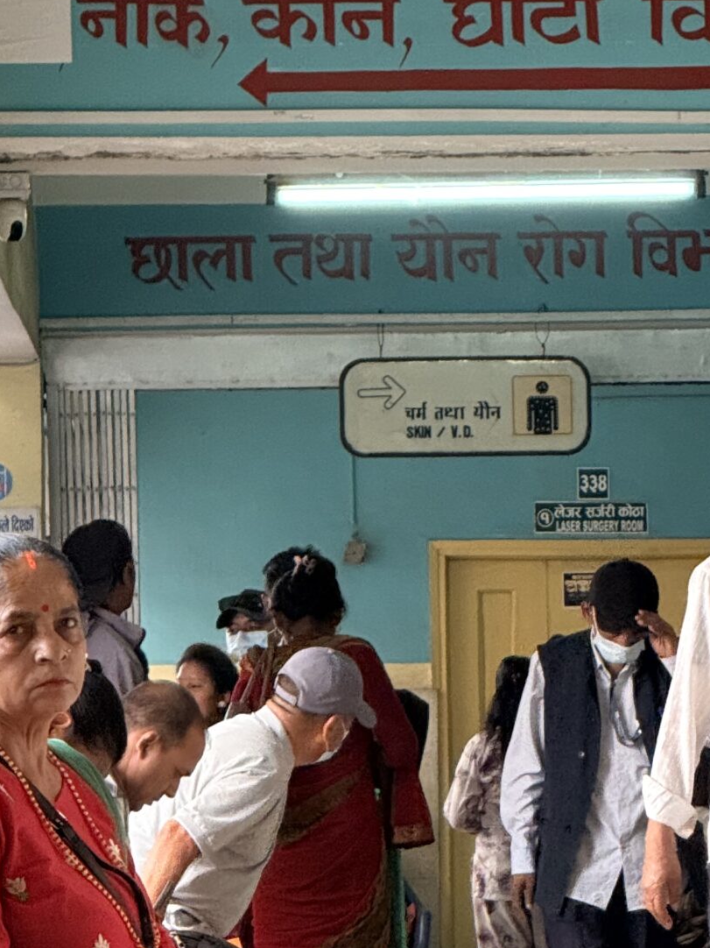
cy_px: 621
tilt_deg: +2.5
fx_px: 7770
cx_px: 545
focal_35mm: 284
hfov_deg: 5.2
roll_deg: +0.4
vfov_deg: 7.0
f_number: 2.8
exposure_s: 1/100
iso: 500
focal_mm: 15.66
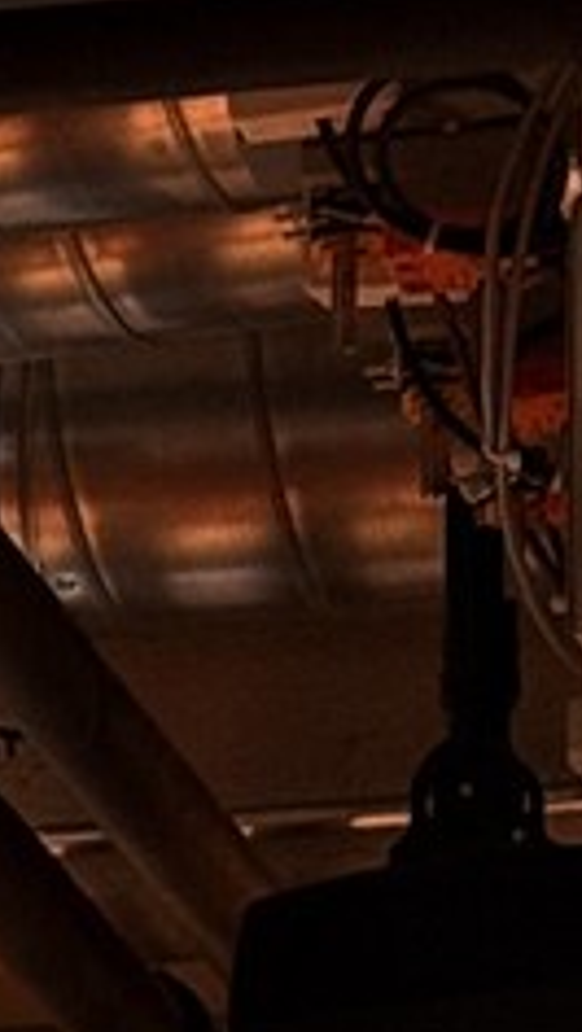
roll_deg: -1.2
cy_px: 3402
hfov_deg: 3.4
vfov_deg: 5.6
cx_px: -888
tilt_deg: +0.7
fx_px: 9726
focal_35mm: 355
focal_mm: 6.76
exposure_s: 1/100
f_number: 1.78
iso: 50
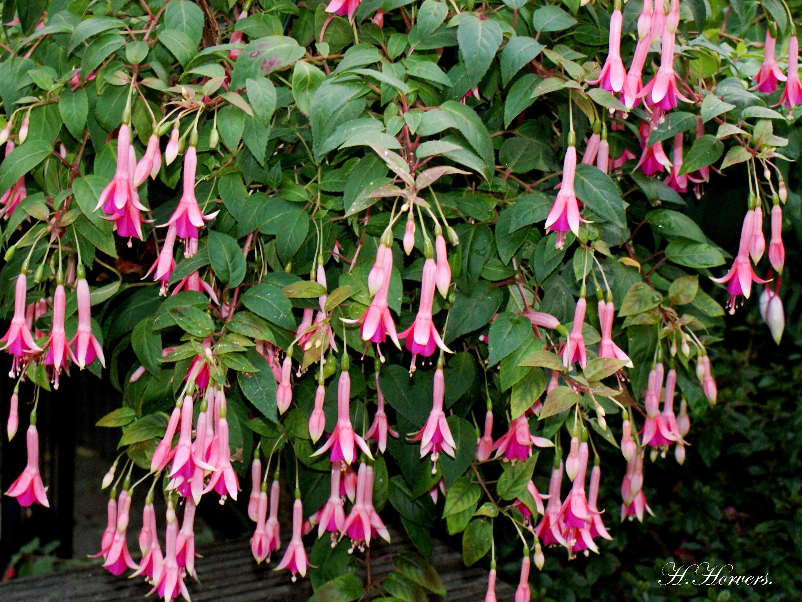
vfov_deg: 25.4
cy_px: 300
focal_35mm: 58
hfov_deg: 33.5
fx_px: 1333
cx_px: 356
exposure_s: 1/60
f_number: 5.6
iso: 400
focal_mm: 35
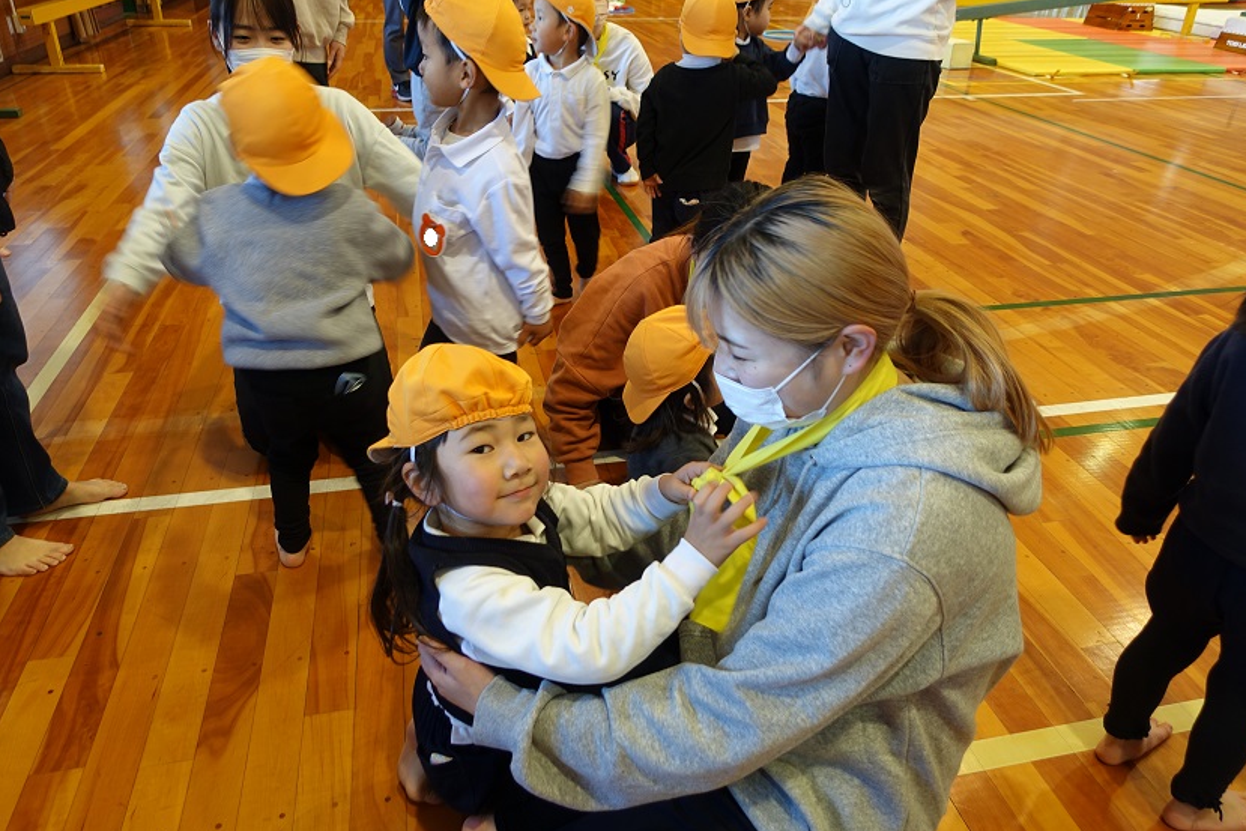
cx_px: 613
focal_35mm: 25
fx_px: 865
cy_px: 406
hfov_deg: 71.5
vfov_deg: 51.3
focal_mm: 8.98
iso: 125
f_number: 2.5
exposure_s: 1/30
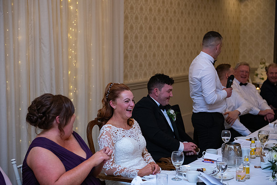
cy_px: 92
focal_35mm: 70
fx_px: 539
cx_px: 138
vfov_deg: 19.5
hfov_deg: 28.8
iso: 1000
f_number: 3.5
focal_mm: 70
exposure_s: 1/160
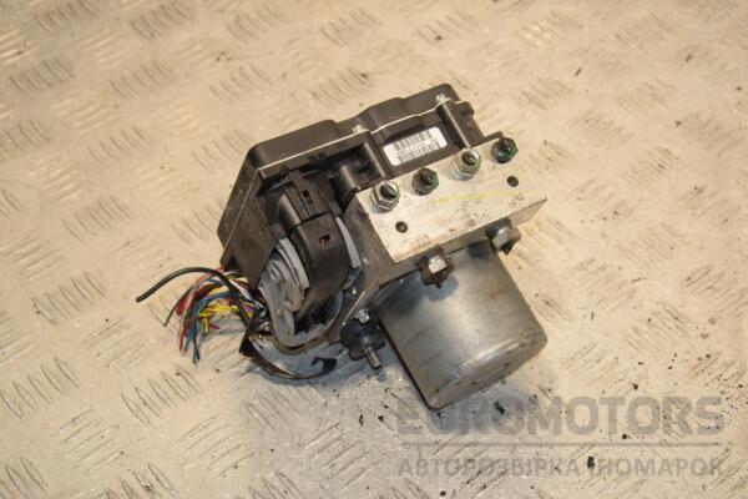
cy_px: 250
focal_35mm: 72
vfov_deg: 18.9
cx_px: 374
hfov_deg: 28.1
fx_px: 1496
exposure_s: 1/200
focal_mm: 48
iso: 800
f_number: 9
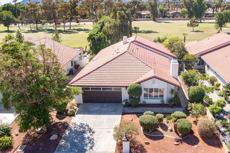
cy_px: 78
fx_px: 211
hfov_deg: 57.1
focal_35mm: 33
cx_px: 130
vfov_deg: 39.9
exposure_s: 1/400
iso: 200
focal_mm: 10.26
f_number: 5.6
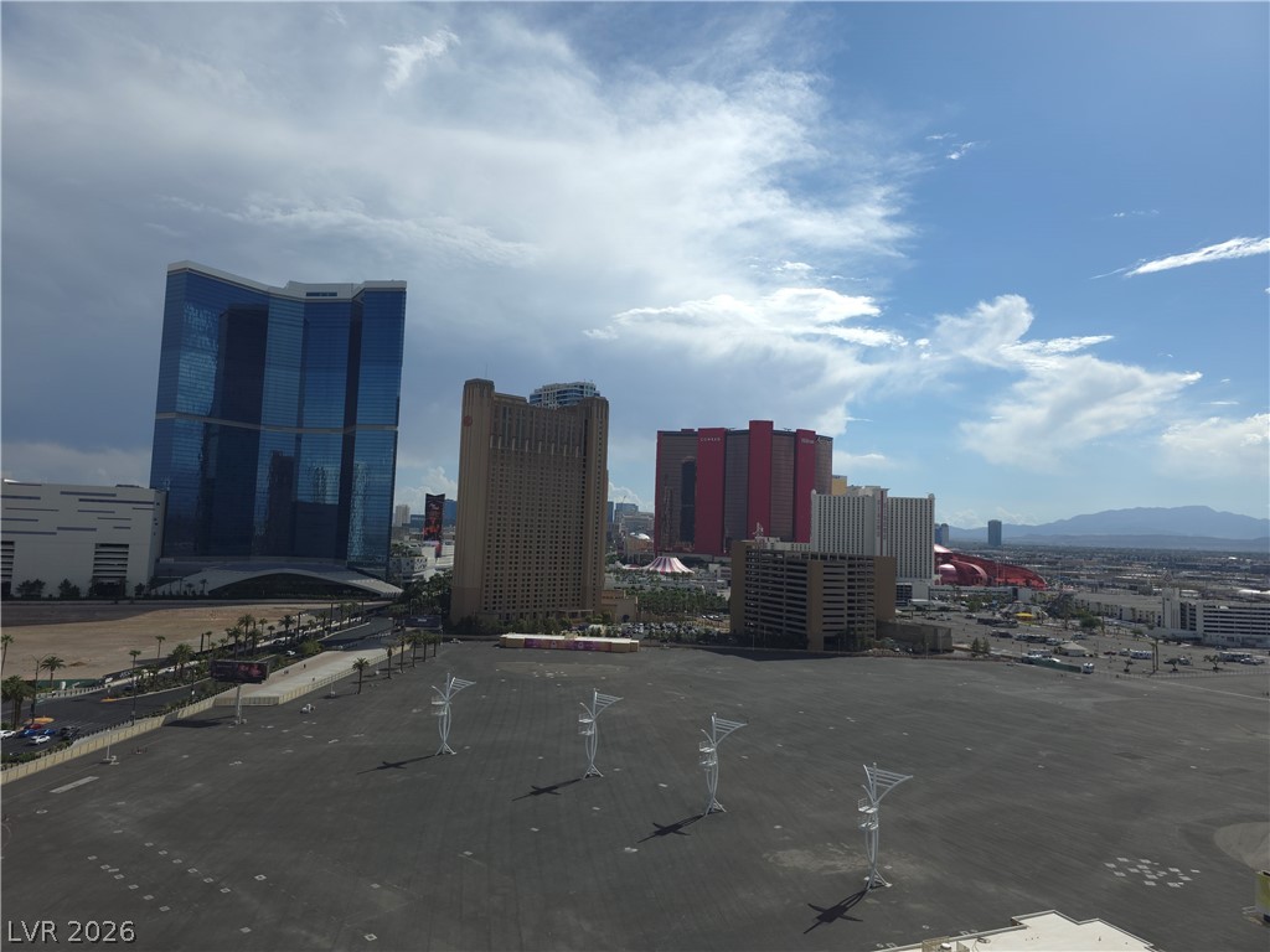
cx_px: 635
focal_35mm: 23
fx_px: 844
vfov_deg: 58.9
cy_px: 476
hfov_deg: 73.9
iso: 12
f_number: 1.7
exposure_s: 1/1104
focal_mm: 6.3
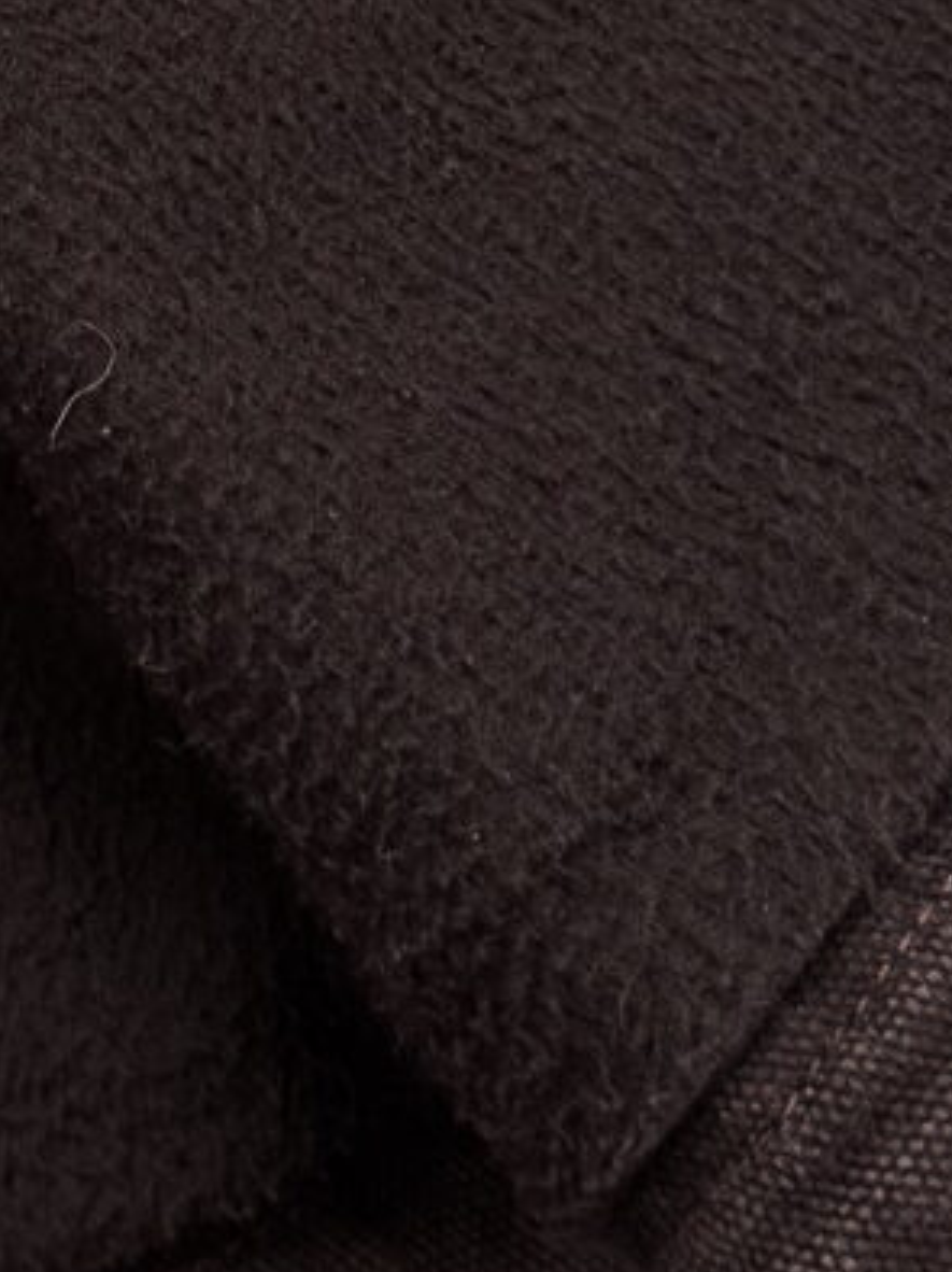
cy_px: -988
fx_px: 5727
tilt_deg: -78.7
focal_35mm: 156
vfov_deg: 11.7
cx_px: -704
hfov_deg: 9.1
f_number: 1.78
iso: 160
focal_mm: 6.76
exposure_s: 1/60
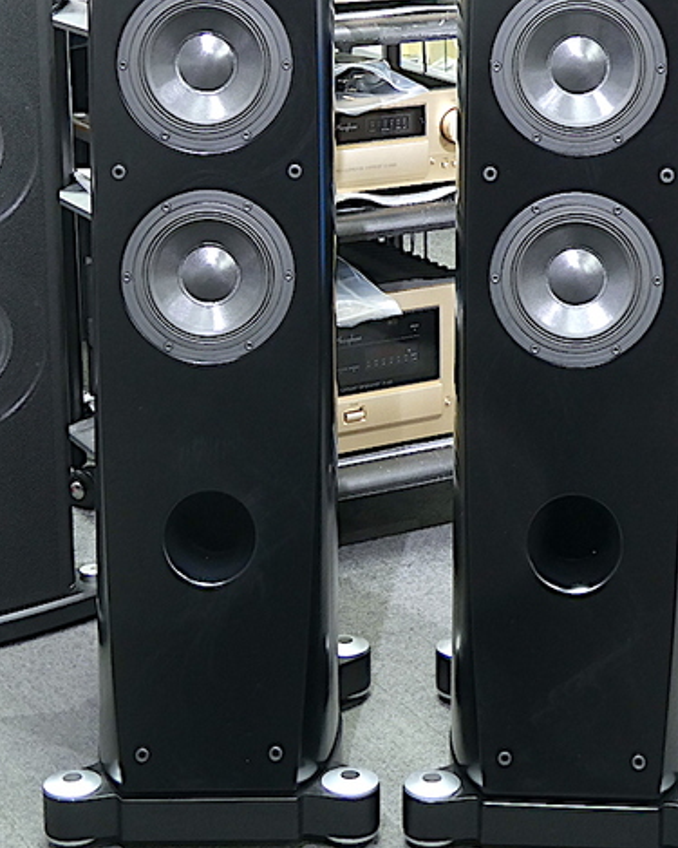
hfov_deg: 19.2
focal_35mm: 80
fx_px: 2007
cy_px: 235
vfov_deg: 23.7
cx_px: 391
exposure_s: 1/2.5
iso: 200
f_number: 3.8
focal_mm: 7.2
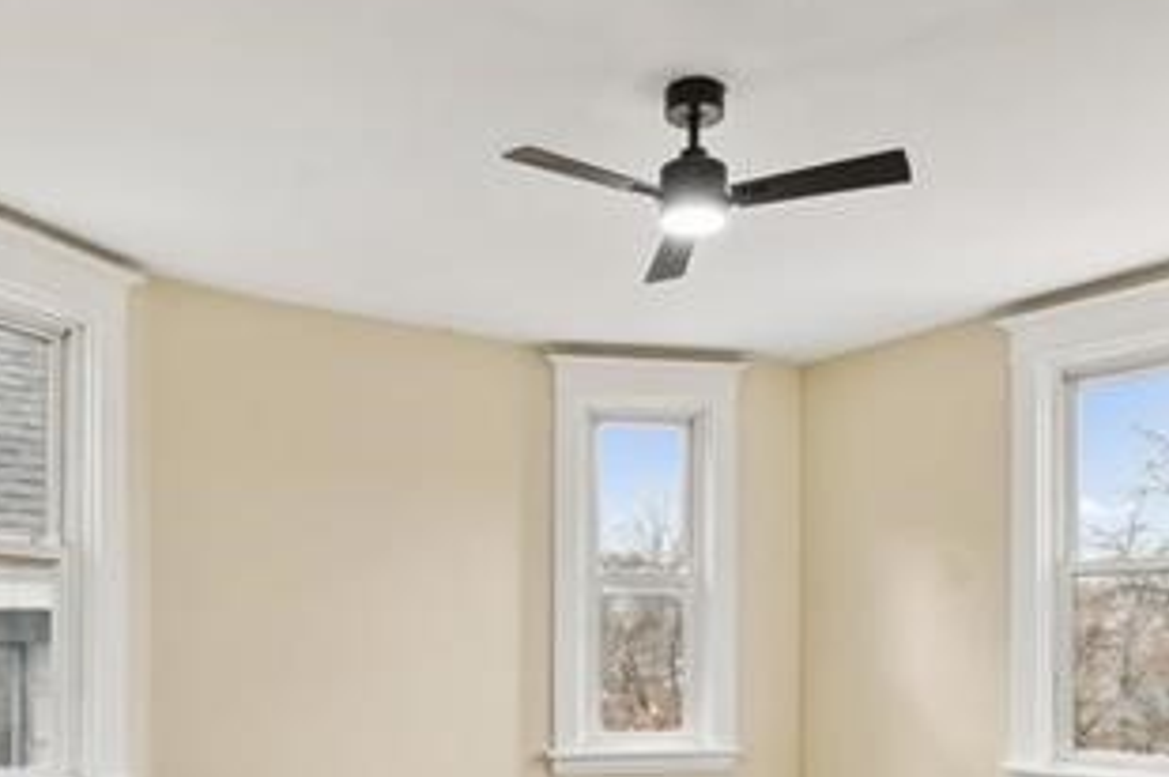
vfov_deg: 40.1
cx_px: 573
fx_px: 1006
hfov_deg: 60.3
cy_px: 649
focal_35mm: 31
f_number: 11
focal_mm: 12
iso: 50
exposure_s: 1/4
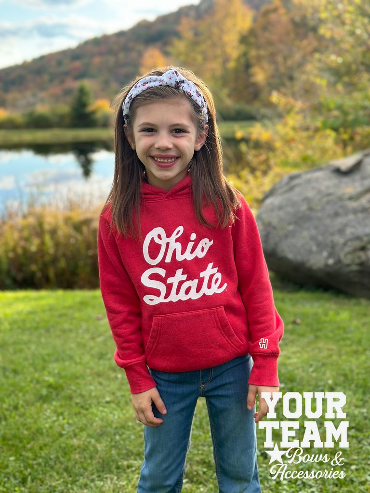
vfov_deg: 39.7
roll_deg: -0.7
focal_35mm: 48
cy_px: 246
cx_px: 185
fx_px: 684
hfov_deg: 30.3
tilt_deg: -13.2
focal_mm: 6.86
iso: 80
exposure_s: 1/734
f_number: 1.78
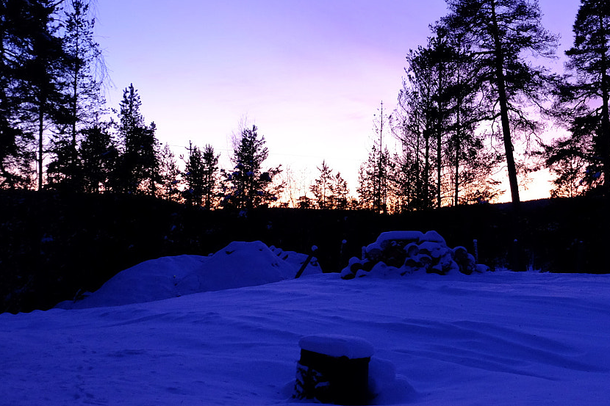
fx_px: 915
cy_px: 138
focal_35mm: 54
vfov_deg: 24.9
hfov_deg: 36.3
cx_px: 431
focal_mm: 18.8
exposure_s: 1/45
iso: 800
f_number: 2.8
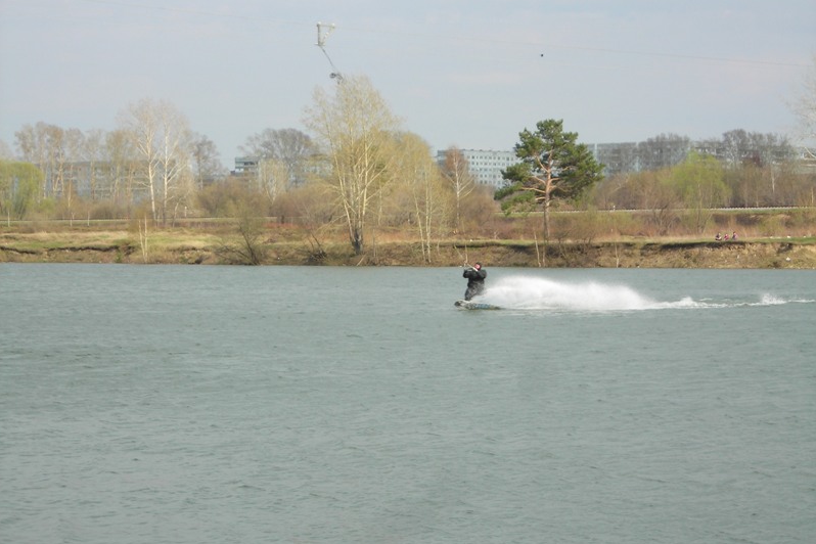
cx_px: 408
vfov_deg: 11.3
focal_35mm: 121
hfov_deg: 16.9
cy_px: 290
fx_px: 2742
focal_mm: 19.2
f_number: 5.3
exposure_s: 1/138
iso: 50
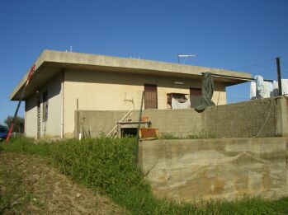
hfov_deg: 49.0
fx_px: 316
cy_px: 108
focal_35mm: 38
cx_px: 144
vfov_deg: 37.7
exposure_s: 1/2000
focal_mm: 6.2
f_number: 4.3
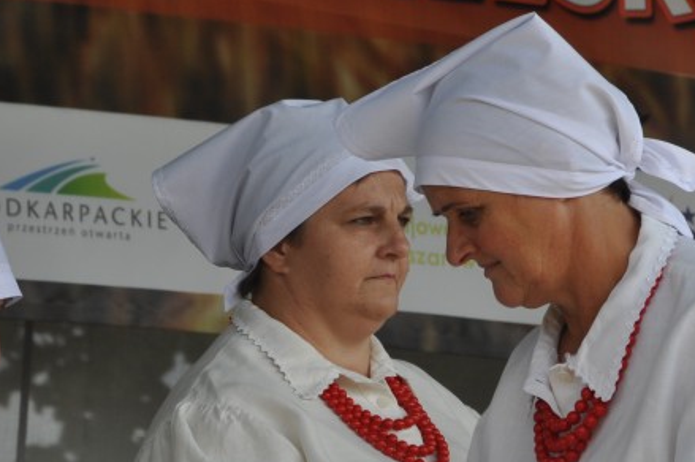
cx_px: 234
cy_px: 519
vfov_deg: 4.4
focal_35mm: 314
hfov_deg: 6.6
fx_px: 6057
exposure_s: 1/320
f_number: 9
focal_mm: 92
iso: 200
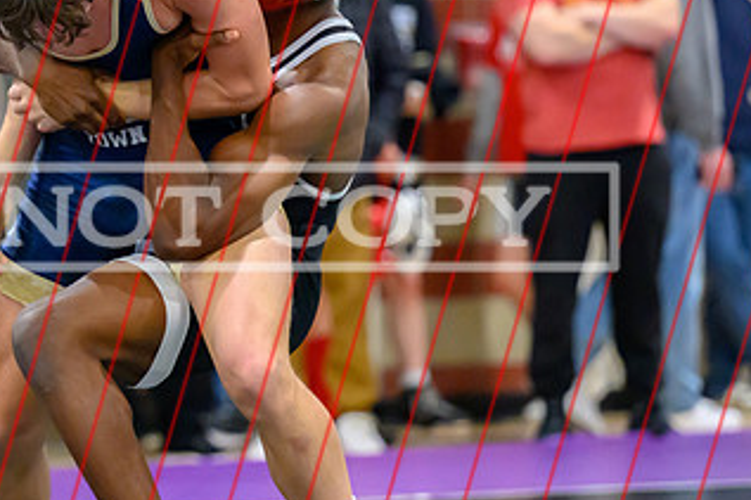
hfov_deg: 8.1
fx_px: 5275
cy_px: 194
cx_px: 147
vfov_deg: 5.4
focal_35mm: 253
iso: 8000
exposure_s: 1/640
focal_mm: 125
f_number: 2.8
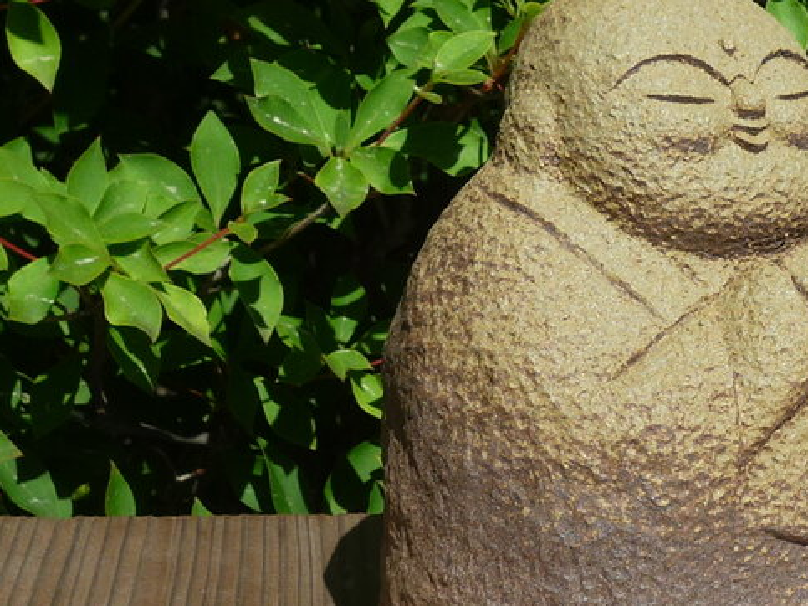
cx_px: 712
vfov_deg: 19.3
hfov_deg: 25.0
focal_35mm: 76
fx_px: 1774
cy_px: 375
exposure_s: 1/800
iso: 100
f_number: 4
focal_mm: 5.3
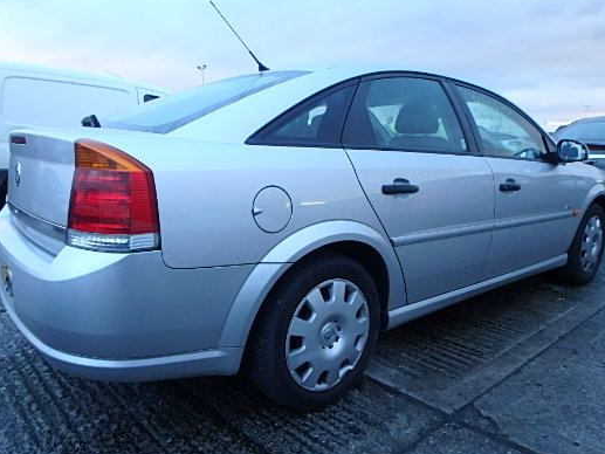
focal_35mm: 26
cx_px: 296
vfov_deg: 53.1
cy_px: 218
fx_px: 455
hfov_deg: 67.3
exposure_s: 1/40
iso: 200
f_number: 3.5
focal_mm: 3.7
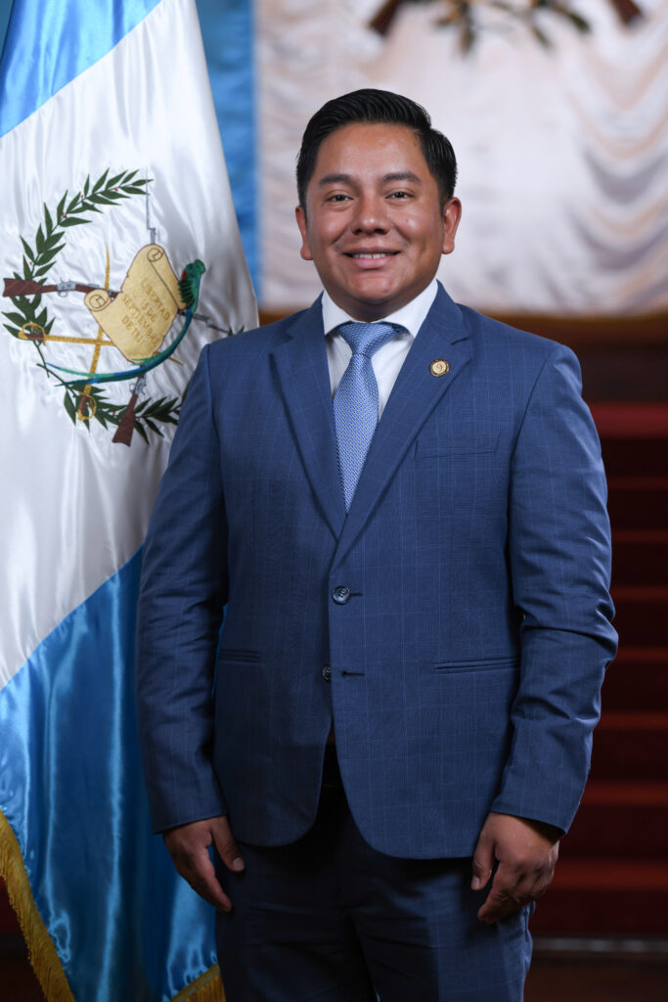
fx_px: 3478
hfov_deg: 11.0
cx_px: 334
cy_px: 501
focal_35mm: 125
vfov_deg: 16.4
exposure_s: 1/200
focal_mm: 125
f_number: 4.5
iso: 400
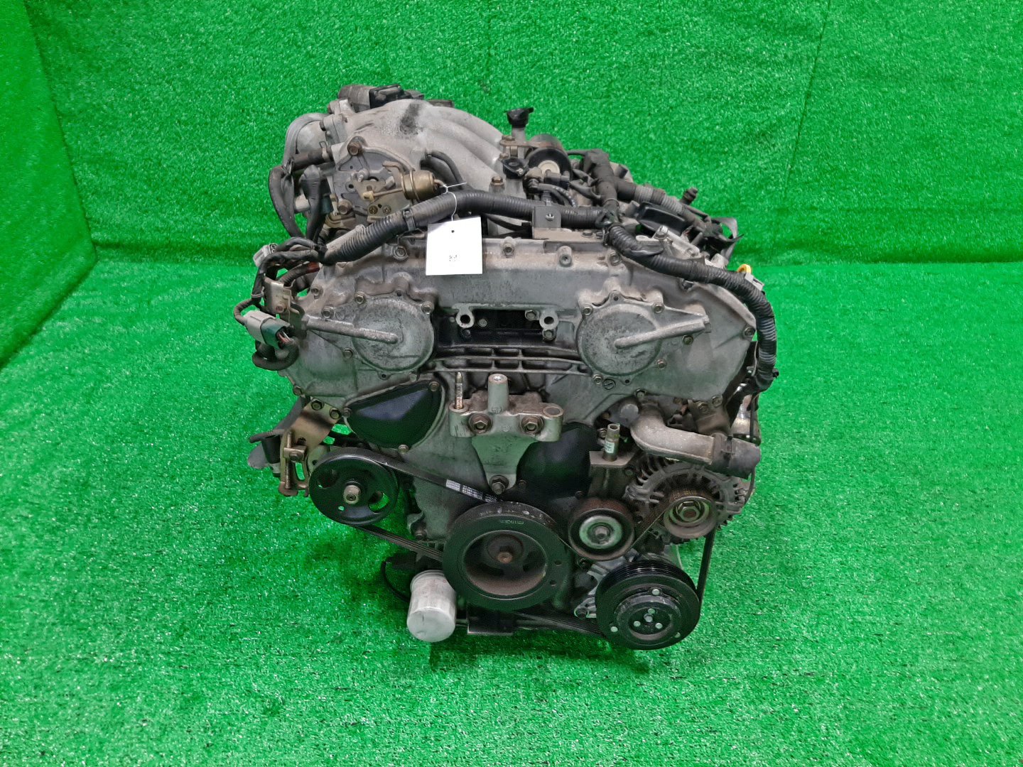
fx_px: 768
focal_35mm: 26
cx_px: 512
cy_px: 384
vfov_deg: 53.1
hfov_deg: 67.3
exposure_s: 1/50
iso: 139
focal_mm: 3.93
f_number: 1.7
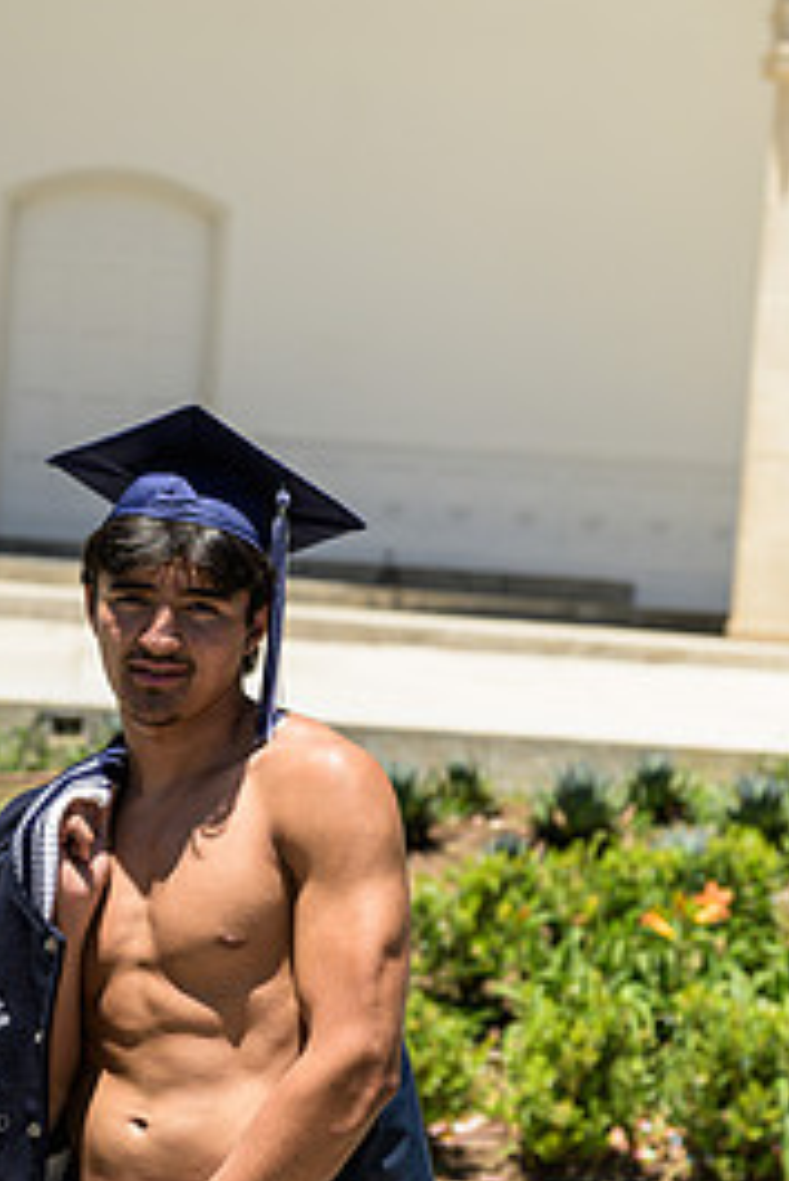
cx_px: 143
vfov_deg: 18.2
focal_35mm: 112
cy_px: 731
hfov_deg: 12.2
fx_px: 3677
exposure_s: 1/6400
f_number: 4
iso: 800
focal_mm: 66
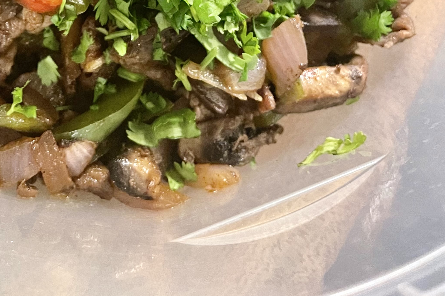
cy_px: -123
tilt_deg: -65.8
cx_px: 120
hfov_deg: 36.8
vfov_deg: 22.0
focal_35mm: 53
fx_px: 655
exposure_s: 1/30
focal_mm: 4.2
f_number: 1.6
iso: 500
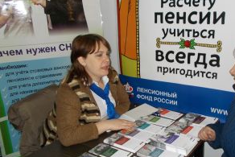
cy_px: 93
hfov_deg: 51.3
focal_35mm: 37
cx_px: 147
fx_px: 242
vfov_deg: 35.9
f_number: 3.2
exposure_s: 1/25
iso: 200
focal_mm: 4.6
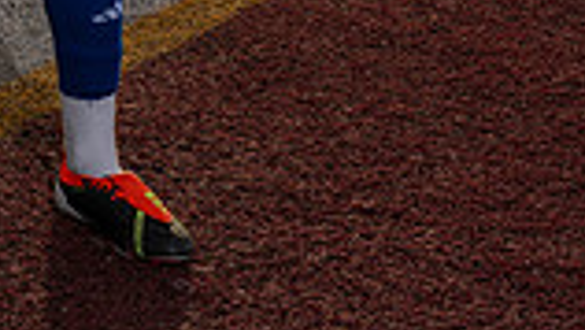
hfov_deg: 13.2
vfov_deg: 7.1
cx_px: 44
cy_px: -456
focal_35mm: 161
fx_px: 2498
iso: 100
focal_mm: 54
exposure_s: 1/250
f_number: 8
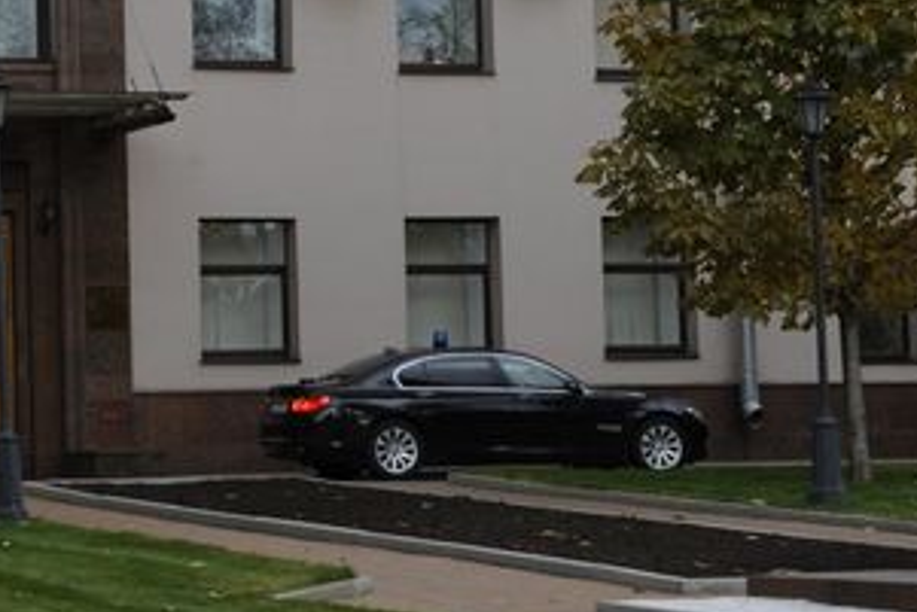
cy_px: 70
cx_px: 152
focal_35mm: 144
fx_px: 3670
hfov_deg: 14.1
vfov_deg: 9.5
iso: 320
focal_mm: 62
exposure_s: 1/250
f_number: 4.5
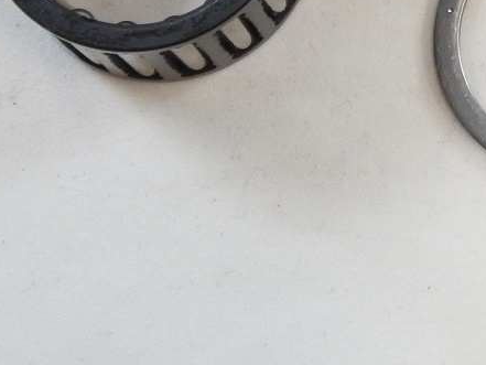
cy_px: -285
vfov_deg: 7.7
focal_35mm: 186
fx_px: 2612
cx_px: 727
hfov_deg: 10.3
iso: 720
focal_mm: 17.2
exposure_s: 1/125
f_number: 4.5
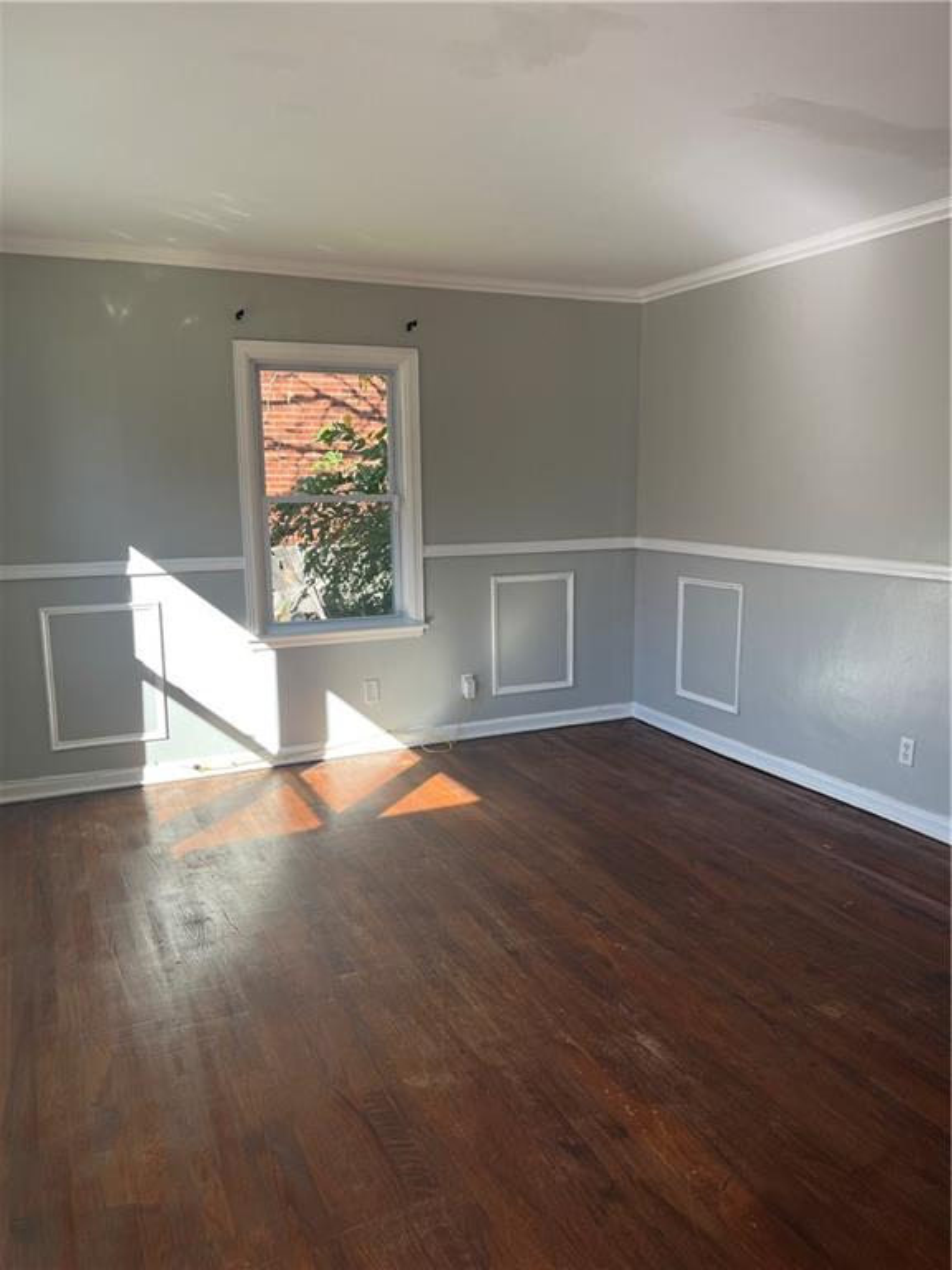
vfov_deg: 67.3
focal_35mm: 26
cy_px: 635
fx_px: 953
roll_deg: +0.9
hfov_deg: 53.1
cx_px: 476
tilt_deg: -9.4
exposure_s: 1/204
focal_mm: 5.1
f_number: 1.6
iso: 40
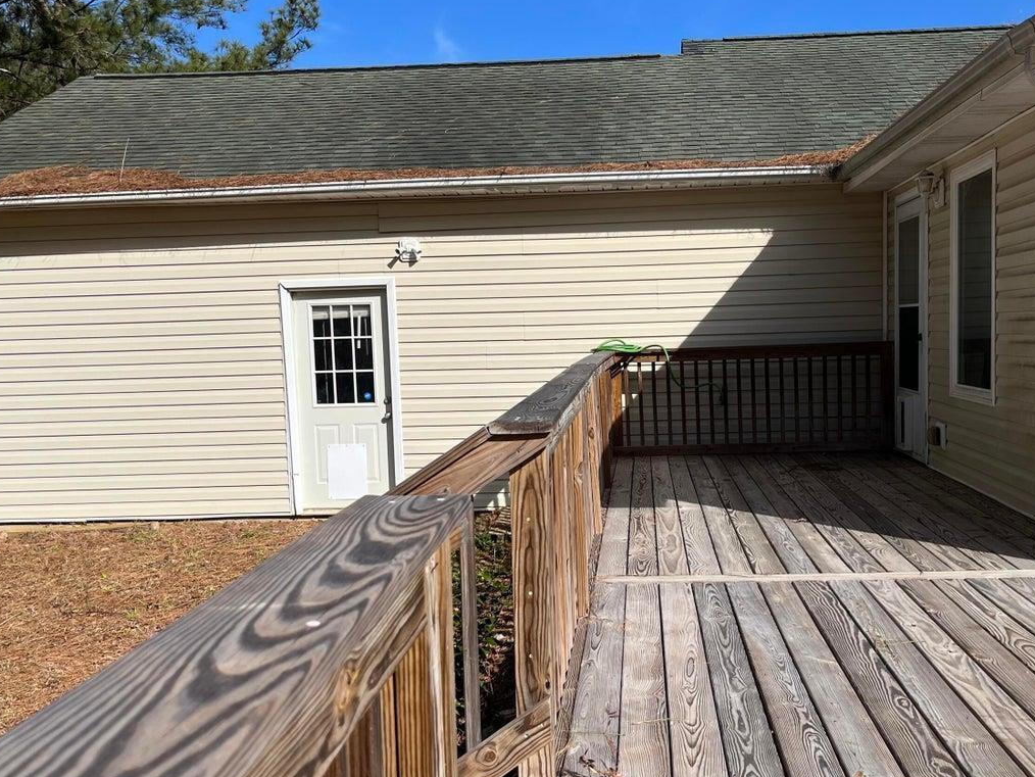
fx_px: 1047
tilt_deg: -5.0
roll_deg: +1.5
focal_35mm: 35
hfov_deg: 52.5
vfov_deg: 40.7
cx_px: 585
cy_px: 428
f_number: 1.6
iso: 50
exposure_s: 1/5076
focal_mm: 5.1
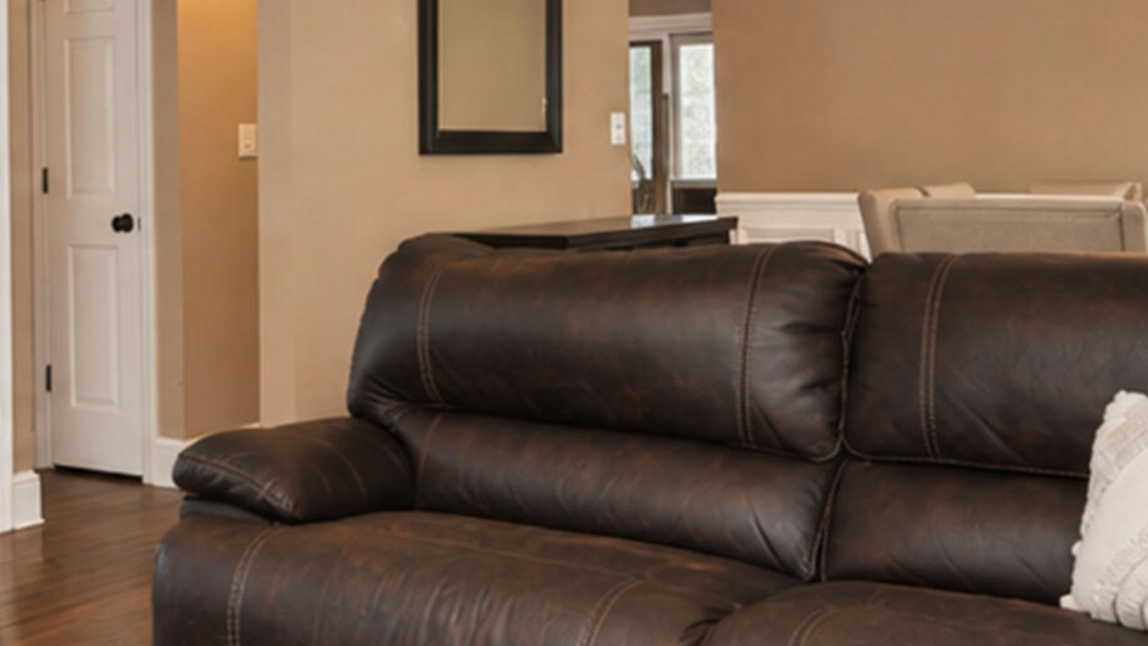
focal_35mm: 55
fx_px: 1674
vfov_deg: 21.3
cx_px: 175
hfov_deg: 36.1
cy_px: 55
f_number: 4
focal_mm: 16
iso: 64
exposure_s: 1/20
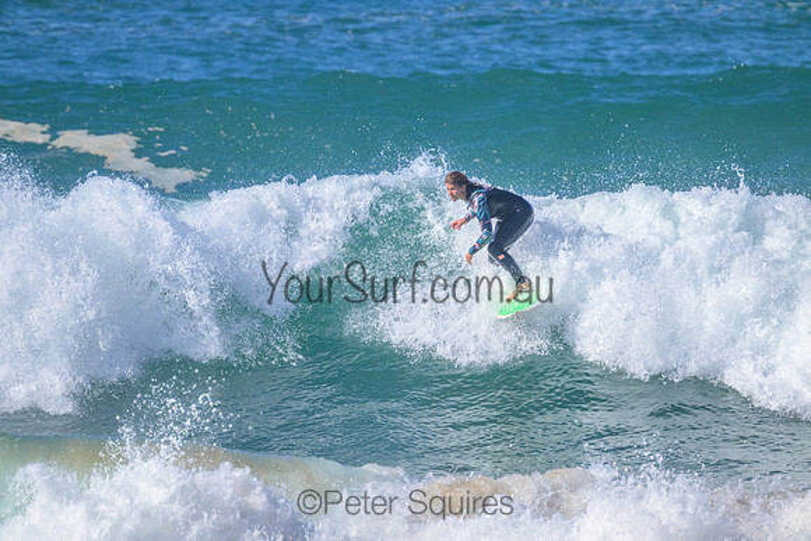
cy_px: 270
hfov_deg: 2.6
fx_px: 18026
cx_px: 406
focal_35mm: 800
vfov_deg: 1.7
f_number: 11
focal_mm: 800
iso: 1400
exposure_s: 1/2000
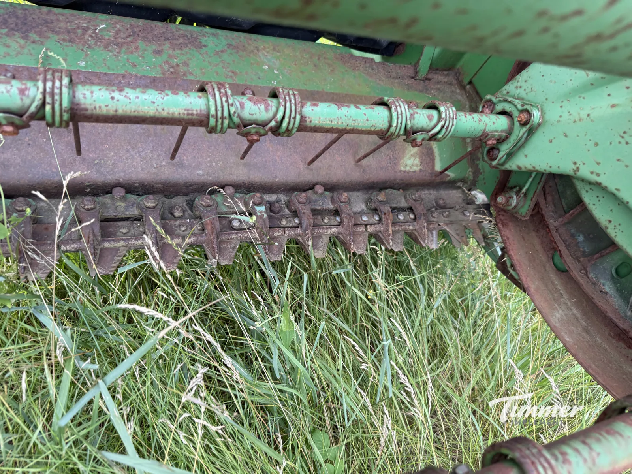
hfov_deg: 71.6
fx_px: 438
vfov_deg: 56.8
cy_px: 237
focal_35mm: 24
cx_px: 316
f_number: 1.78
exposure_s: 1/121
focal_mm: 6.76
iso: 125
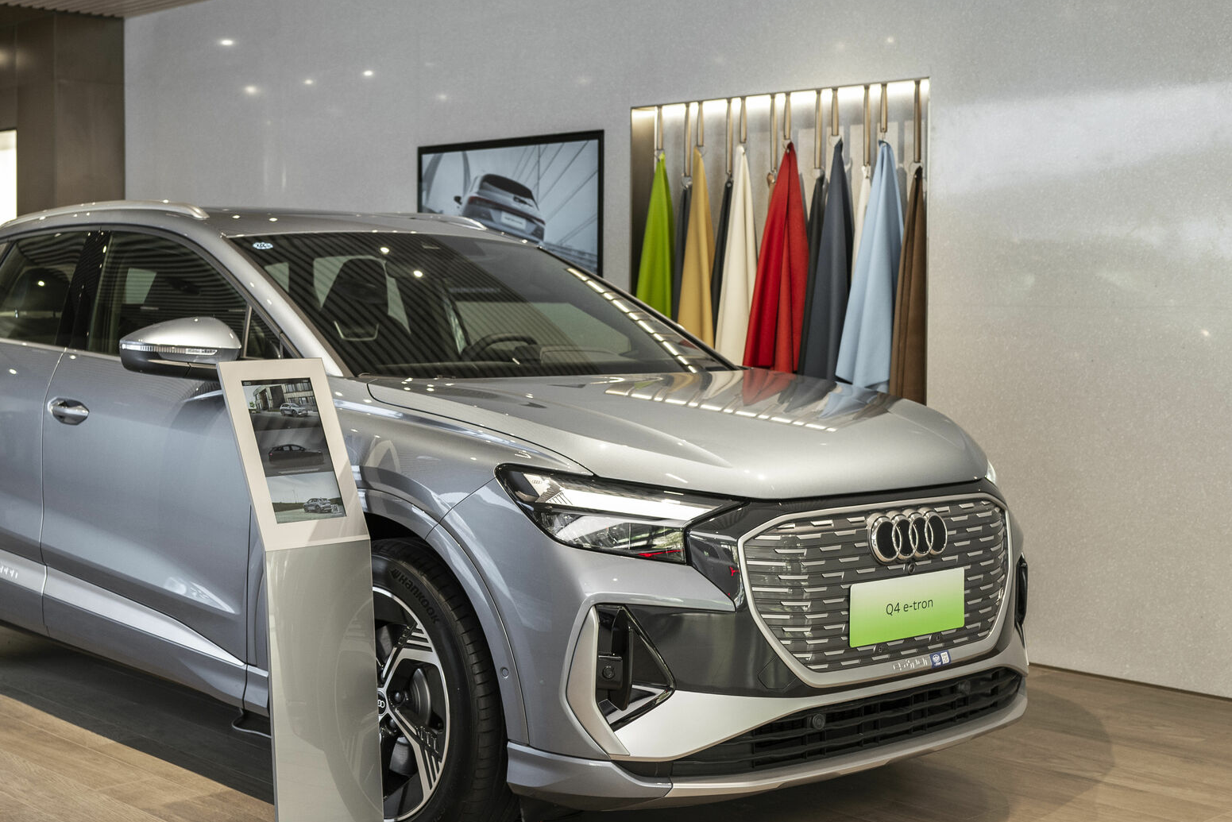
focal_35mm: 52
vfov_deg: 26.0
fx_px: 1780
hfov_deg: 37.8
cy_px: 428
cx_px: 413
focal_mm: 28
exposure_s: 1/60
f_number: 2.8
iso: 200
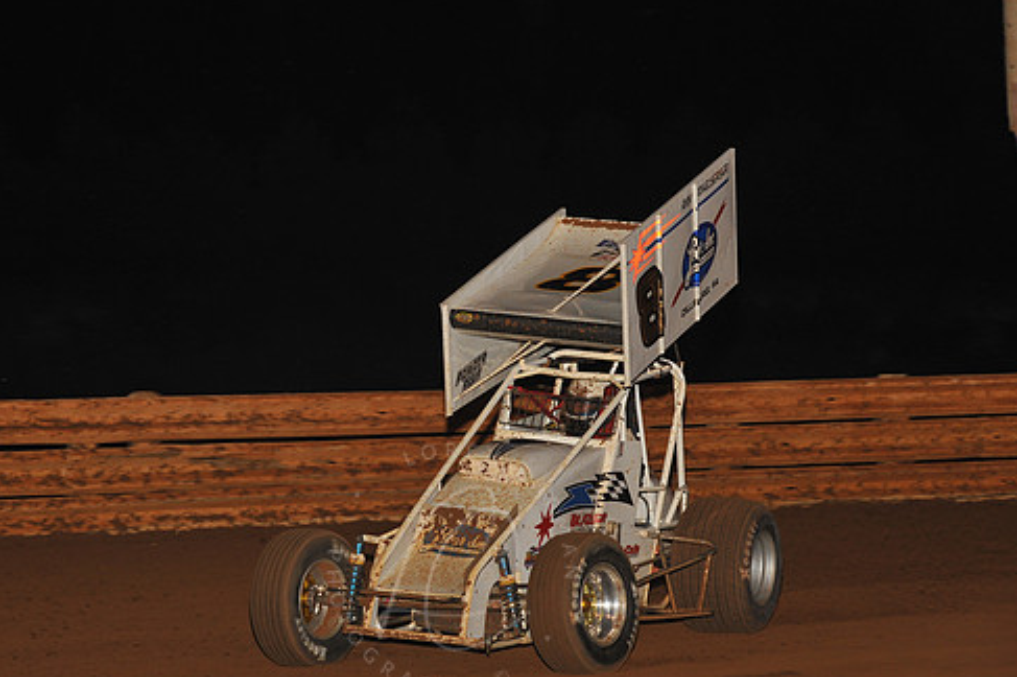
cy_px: 376
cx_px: 451
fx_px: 4037
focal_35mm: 143
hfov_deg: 14.4
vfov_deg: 9.6
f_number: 6.3
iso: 800
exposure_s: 1/320
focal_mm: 120
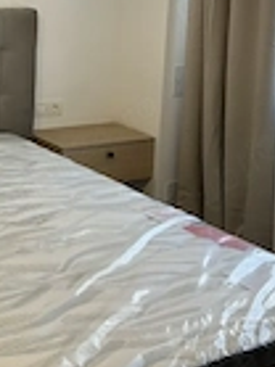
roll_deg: -3.3
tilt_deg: -8.5
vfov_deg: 24.8
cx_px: -21
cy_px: 0
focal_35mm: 75
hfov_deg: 18.9
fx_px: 796
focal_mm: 5.7
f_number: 1.5
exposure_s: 1/106
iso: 32
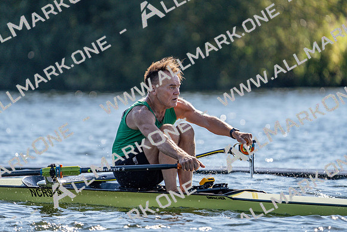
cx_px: 174
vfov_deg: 2.9
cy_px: 116
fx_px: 4502
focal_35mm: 467
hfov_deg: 4.4
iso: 320
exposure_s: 1/1600
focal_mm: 467
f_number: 6.3
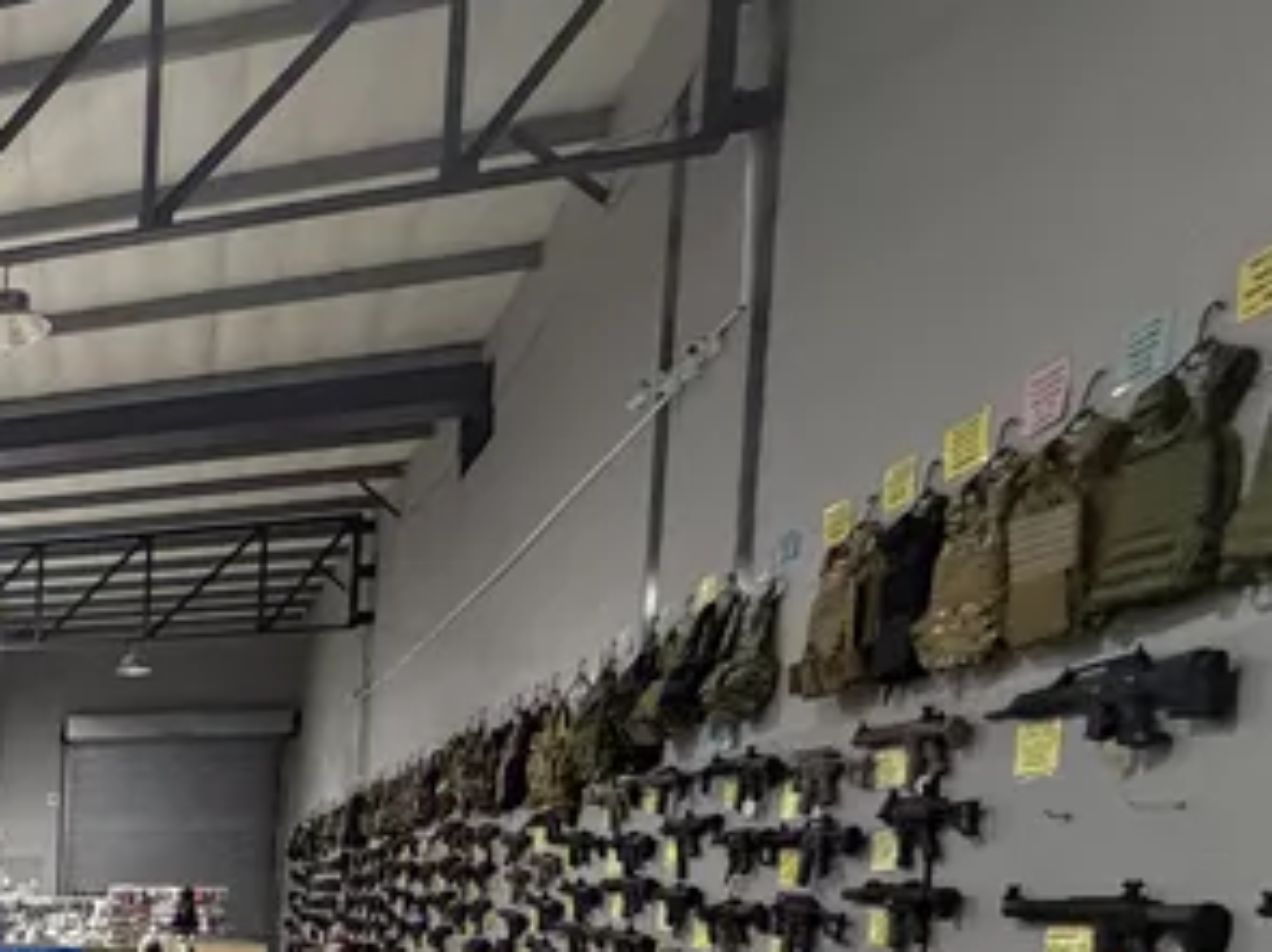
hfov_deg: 33.4
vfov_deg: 33.7
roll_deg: +0.7
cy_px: 999
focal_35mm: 38
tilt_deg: -3.6
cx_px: -435
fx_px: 1396
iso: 320
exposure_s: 1/50
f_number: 2.2
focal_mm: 2.22
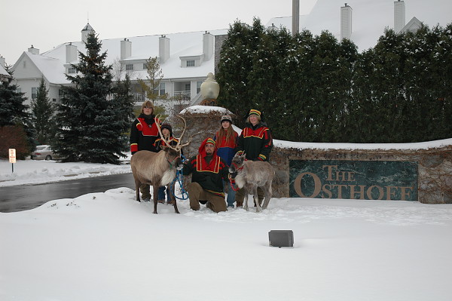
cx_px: 226
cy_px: 150
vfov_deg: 28.9
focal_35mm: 46
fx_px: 583
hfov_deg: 42.4
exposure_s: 1/320
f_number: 4
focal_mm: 31
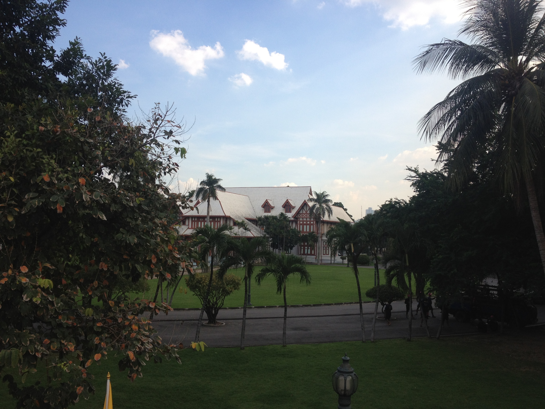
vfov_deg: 40.7
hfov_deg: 52.6
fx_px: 551
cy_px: 204
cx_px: 272
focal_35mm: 35
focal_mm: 4.28
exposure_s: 1/890
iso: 64
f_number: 2.4
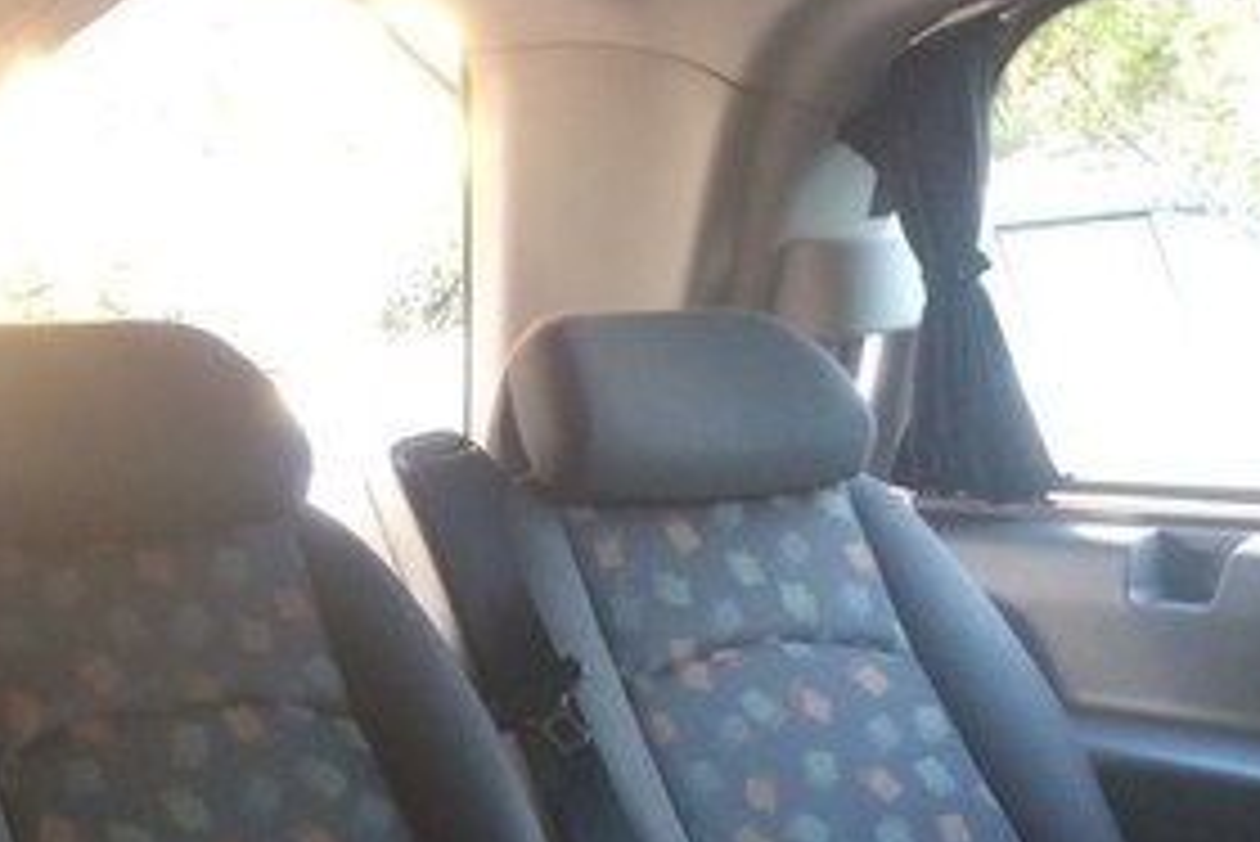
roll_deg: +3.5
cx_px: 212
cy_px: 1065
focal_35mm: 71
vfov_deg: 18.1
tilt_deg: -15.7
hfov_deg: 27.7
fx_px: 2486
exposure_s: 1/33
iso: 100
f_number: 2.2
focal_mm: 4.15
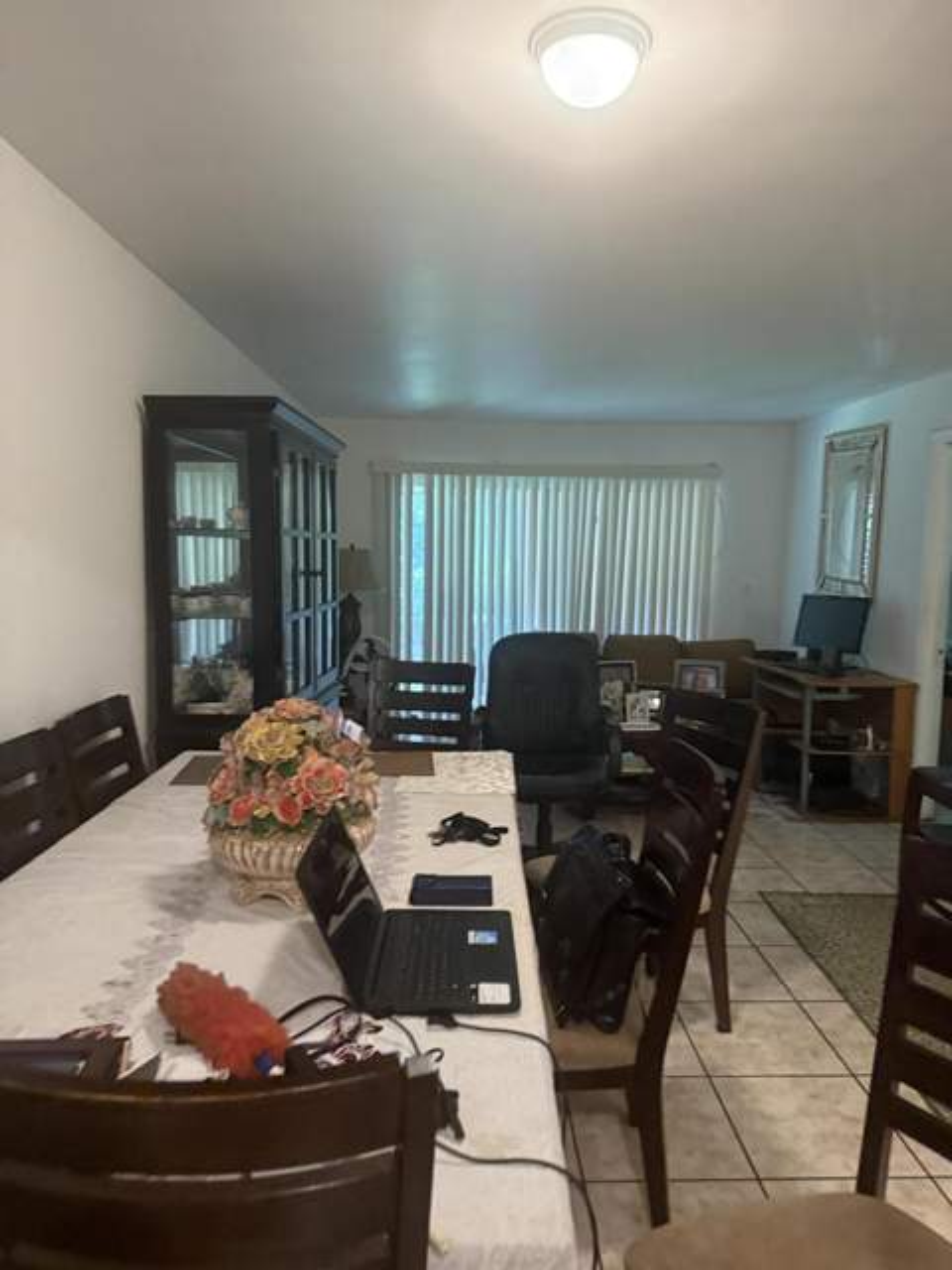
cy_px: 635
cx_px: 476
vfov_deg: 71.6
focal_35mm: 24
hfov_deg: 56.8
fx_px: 880
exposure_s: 1/60
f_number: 1.78
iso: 640
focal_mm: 6.76
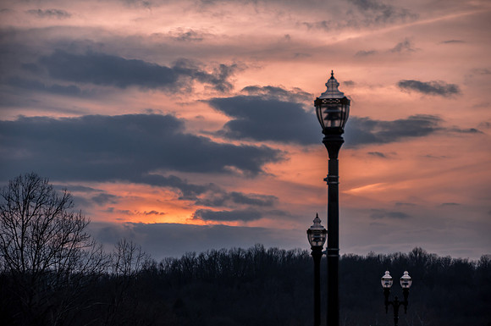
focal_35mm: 158
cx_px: 246
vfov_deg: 8.7
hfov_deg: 13.1
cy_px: 163
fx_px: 2145
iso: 320
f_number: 13
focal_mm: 105
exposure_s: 1/1000
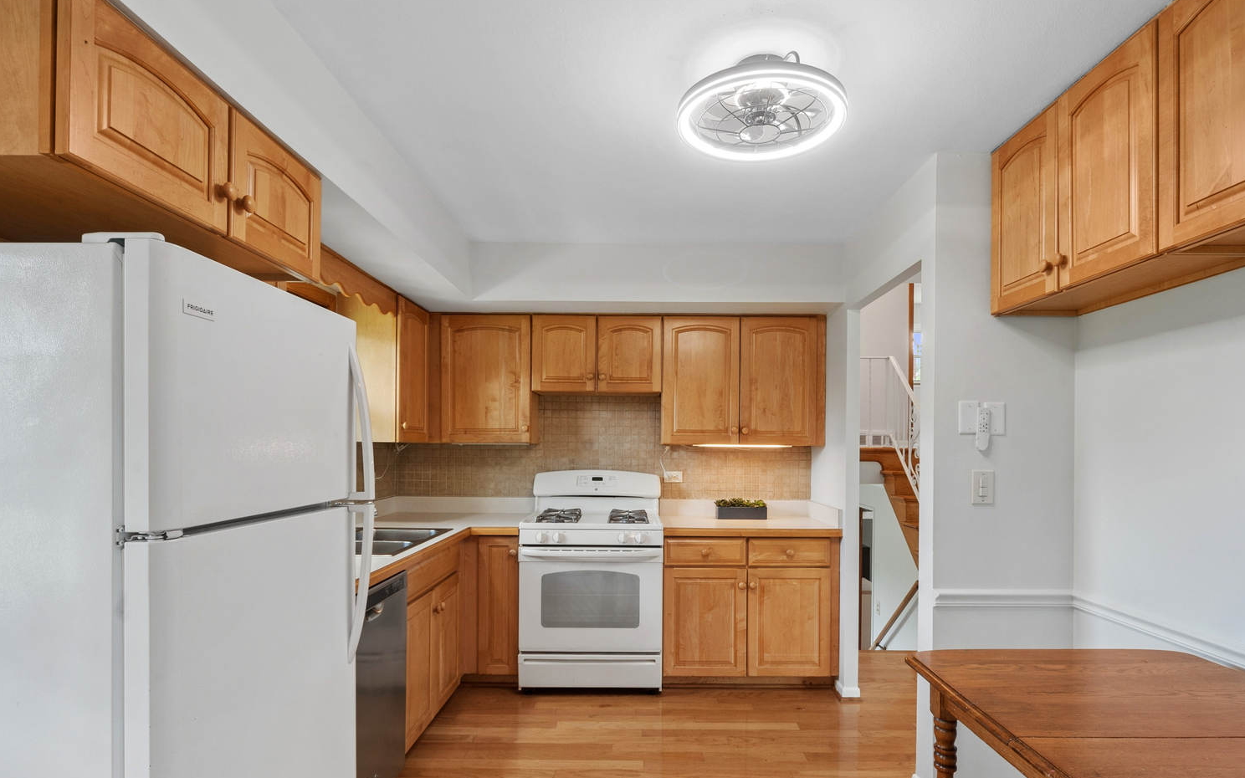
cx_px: 635
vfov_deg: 59.5
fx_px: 679
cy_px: 439
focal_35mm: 20
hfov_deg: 85.1
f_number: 8
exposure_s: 1/25
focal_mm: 18
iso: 400
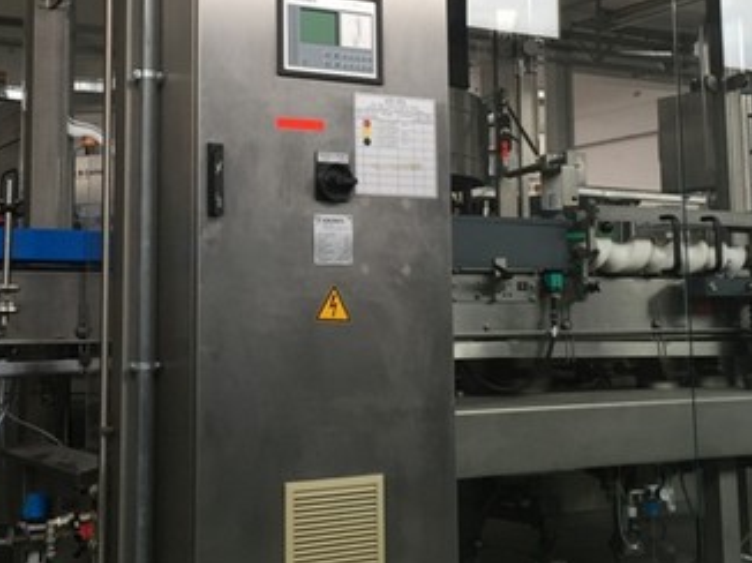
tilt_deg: +6.3
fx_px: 1237
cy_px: 171
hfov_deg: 33.8
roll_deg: -1.3
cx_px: 371
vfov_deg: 25.4
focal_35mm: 57
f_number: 2.2
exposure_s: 1/33
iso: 32
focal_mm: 4.15
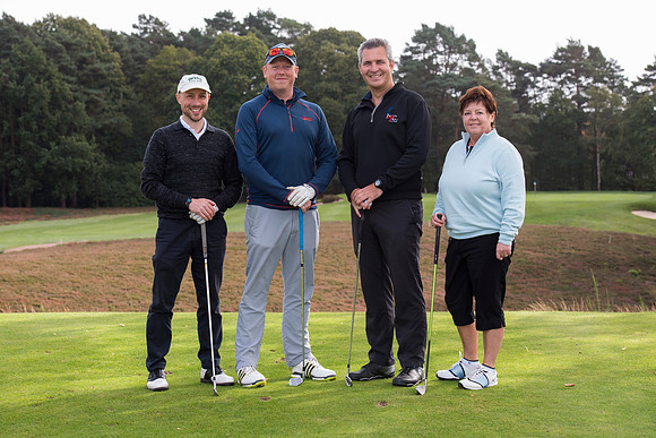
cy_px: 219
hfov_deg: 23.6
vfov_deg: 15.9
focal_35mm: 86
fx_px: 1567
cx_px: 328
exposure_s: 1/250
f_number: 7.1
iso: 400
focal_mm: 86
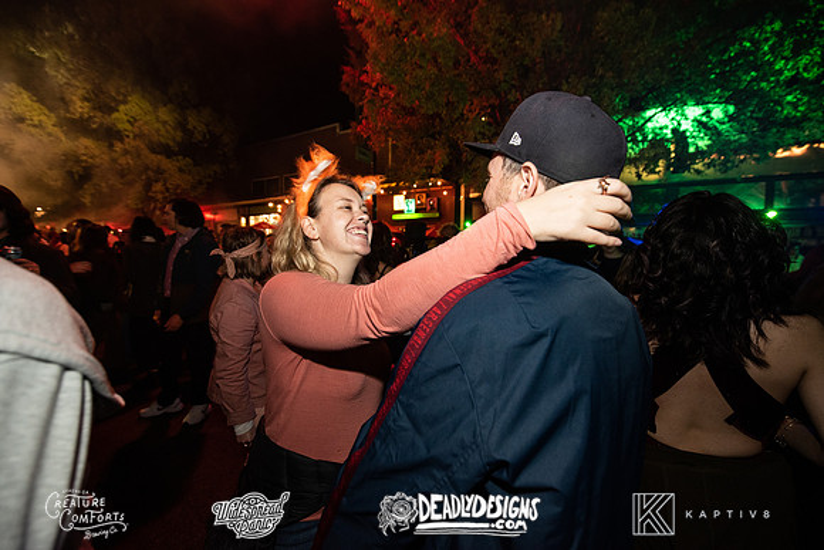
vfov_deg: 81.2
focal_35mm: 14
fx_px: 321
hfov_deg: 104.2
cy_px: 275
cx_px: 412
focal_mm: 14
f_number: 3.5
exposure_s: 1/60
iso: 2000
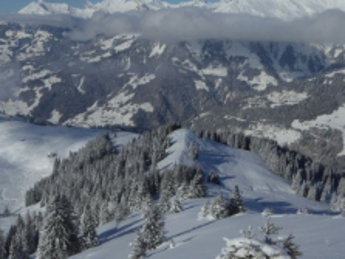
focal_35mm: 46
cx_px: 66
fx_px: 458
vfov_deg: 31.4
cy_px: 155
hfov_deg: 39.5
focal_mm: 4.3
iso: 100
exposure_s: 1/2000
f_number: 5
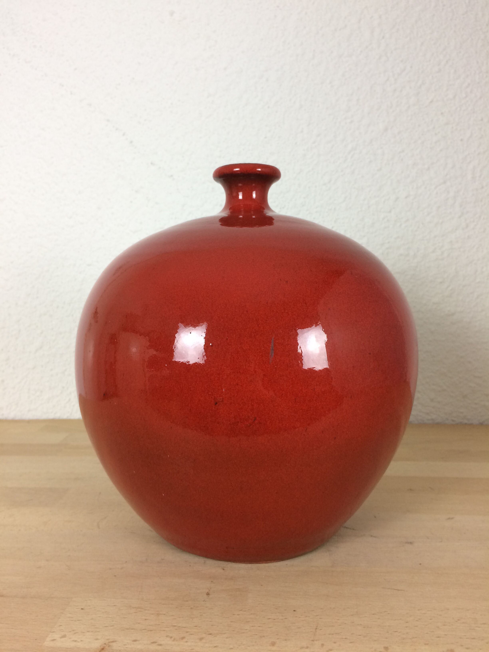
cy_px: 326
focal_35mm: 29
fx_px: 546
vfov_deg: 61.7
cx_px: 244
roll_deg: +1.1
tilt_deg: -5.6
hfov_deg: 48.2
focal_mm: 4.15
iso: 50
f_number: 2.2
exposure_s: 1/33
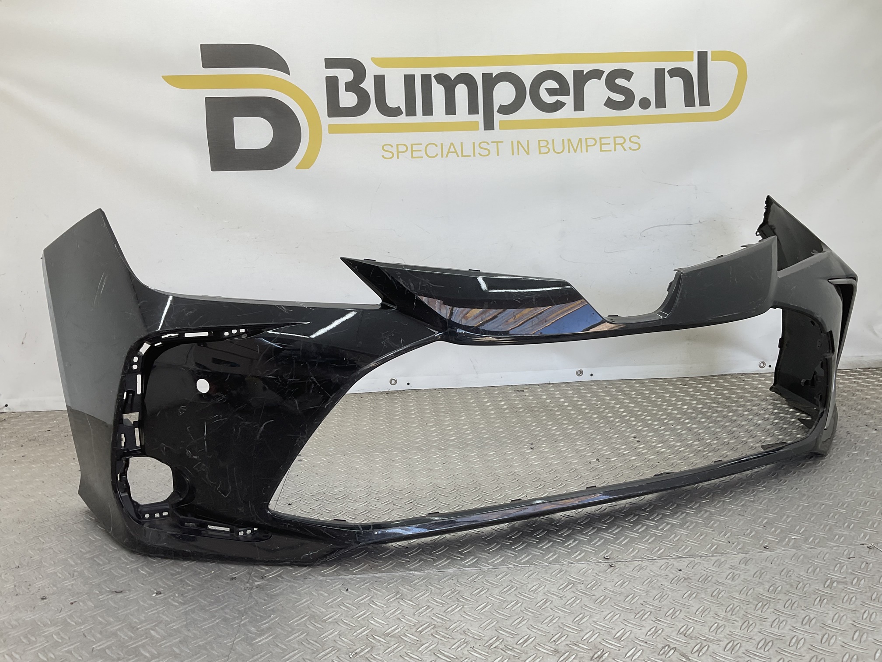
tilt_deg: -10.2
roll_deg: +0.4
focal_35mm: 29
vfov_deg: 48.2
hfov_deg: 61.7
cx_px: 441
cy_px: 331
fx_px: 739
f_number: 1.8
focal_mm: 3
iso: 16
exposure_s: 1/135
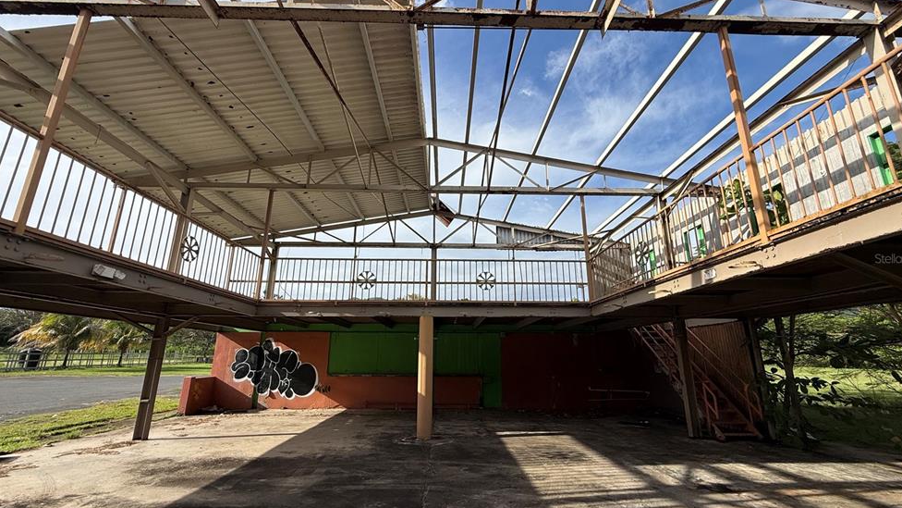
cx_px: 457
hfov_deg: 99.4
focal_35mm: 16
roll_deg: +0.3
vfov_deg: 67.1
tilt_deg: +15.2
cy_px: 258
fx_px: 383
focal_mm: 2.22
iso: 50
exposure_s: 1/2024
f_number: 2.2
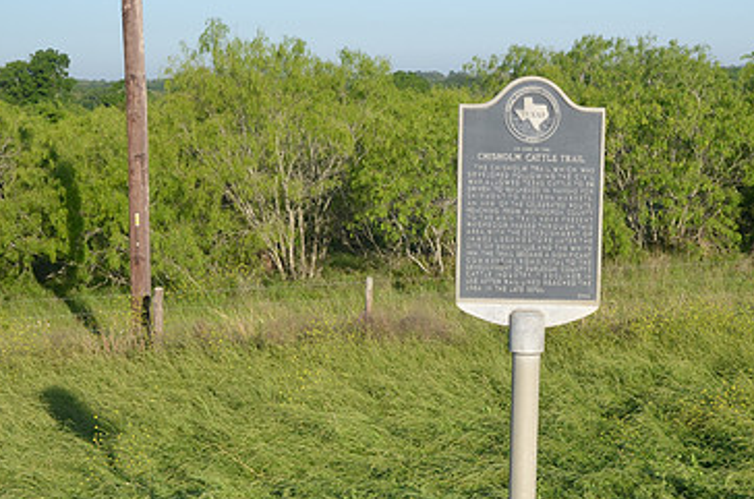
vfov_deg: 20.2
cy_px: 286
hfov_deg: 29.6
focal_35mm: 67
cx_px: 586
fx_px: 1400
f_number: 8
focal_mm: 28
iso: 140
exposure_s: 1/250
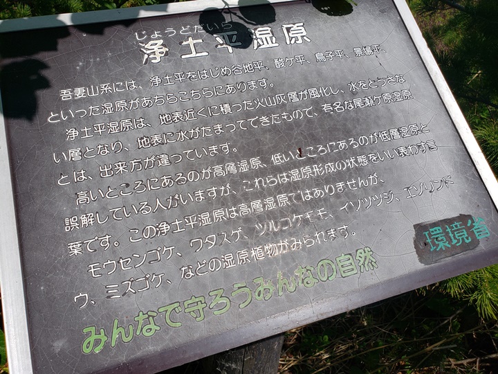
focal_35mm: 26
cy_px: 187
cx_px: 249
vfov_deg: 53.1
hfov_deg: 67.3
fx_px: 374
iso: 50
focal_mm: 4.3
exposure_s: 1/3001
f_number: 2.4
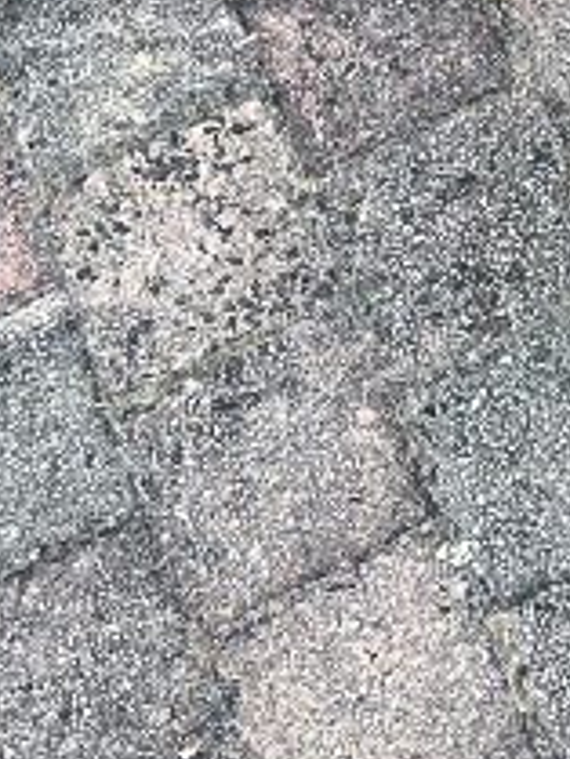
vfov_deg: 11.7
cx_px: 911
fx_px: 3268
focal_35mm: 149
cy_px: -806
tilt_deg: -45.2
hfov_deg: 9.6
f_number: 1.6
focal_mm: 5.1
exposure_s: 1/121
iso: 50
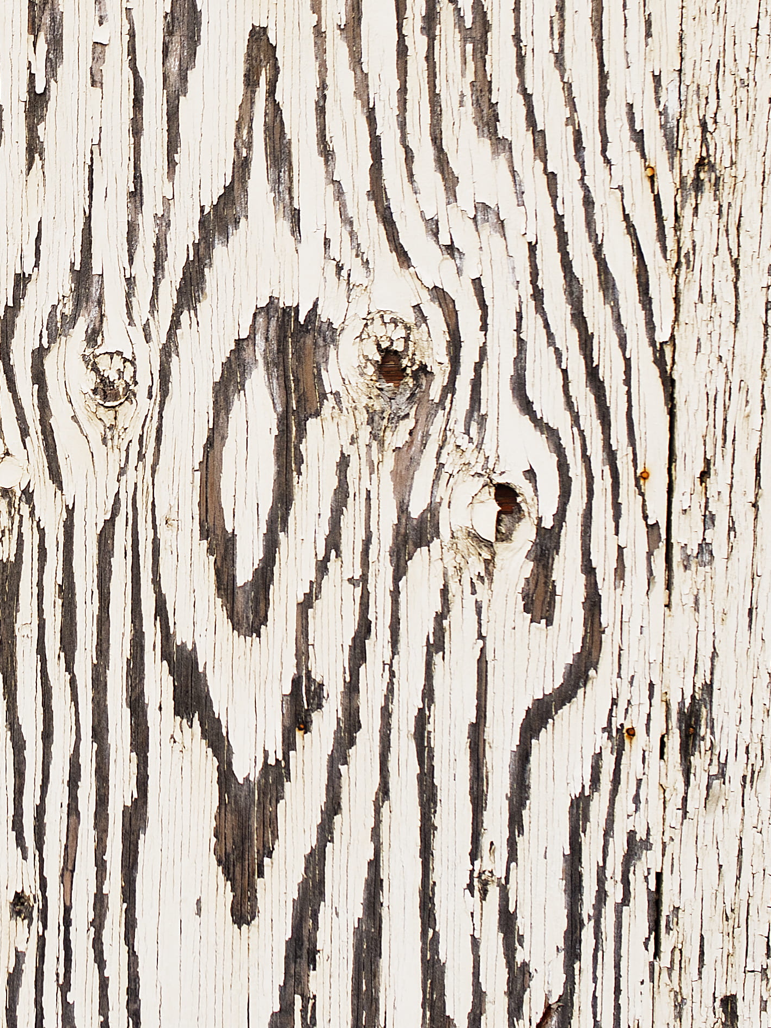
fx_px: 3624
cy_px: 213
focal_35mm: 122
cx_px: -109
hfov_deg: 11.9
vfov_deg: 16.0
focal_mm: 25
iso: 200
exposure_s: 1/125
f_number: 4
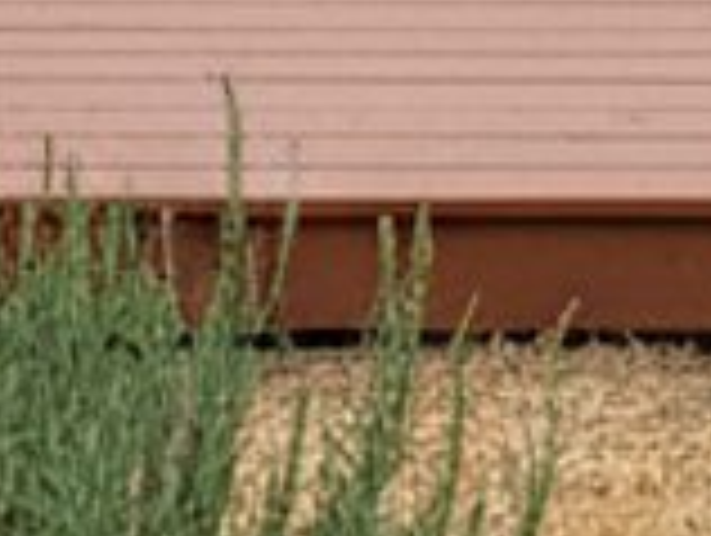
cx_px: 882
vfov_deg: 6.9
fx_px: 3744
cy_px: -1374
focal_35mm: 182
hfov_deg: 10.6
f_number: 1.78
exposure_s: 1/867
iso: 560
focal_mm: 6.8
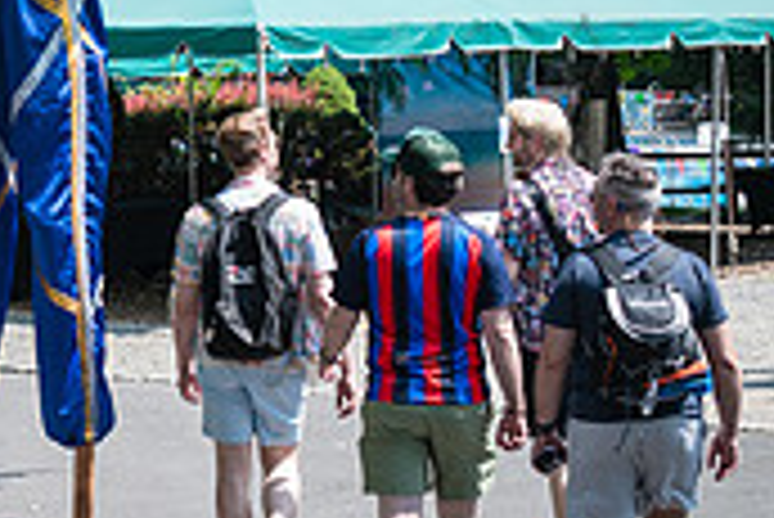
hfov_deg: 15.9
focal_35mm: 121
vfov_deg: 11.3
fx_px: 2604
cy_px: 90
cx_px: -273
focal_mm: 35
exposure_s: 1/1600
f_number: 3.5
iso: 400
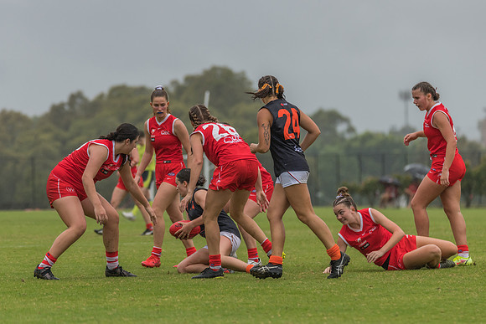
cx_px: 232
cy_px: 141
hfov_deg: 6.1
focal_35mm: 340
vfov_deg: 4.0
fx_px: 4597
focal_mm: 300
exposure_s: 1/1600
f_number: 5.6
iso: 500
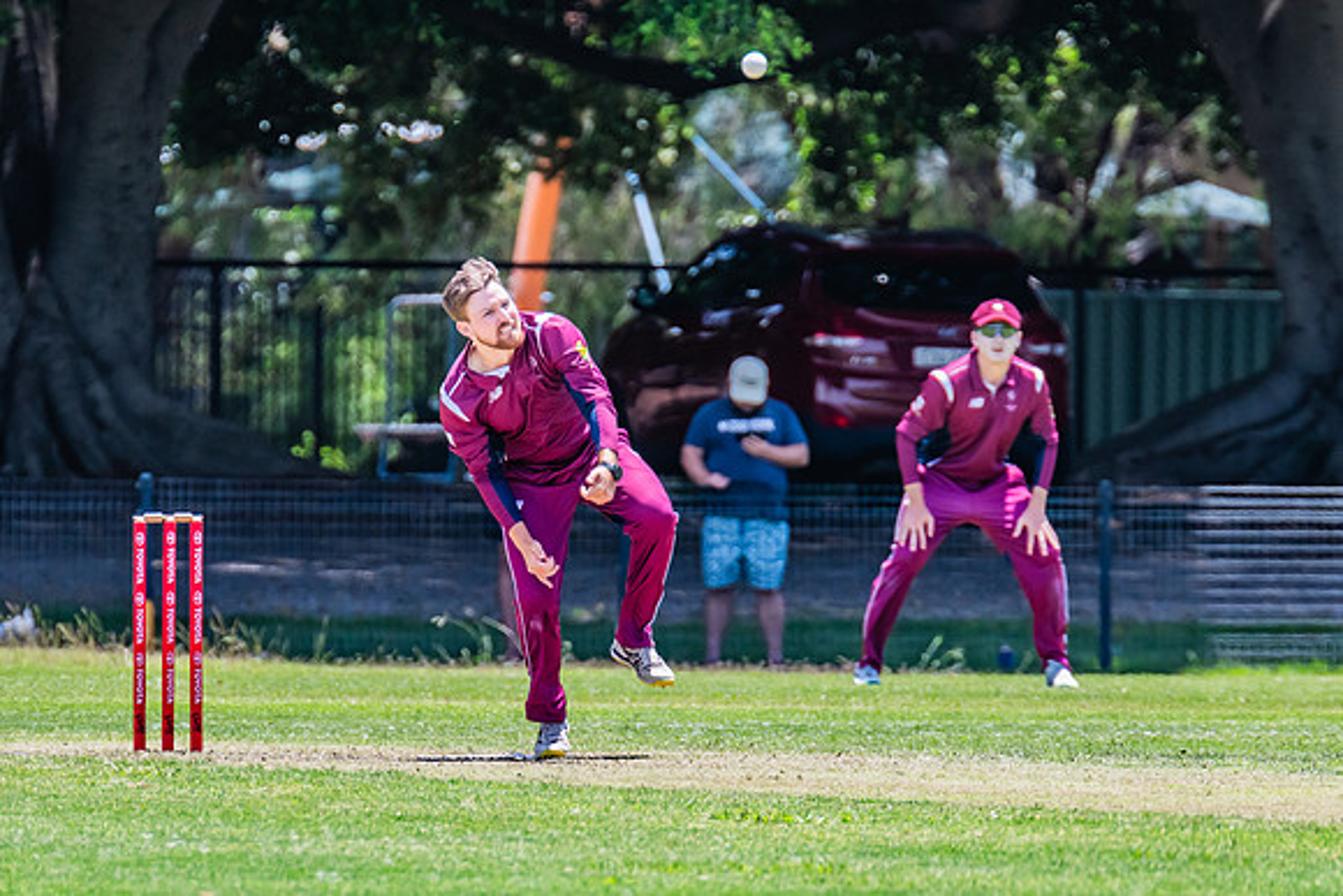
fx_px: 29269
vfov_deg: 1.8
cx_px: 605
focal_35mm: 784
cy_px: 492
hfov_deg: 2.6
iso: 800
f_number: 10
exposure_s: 1/1000
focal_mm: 600
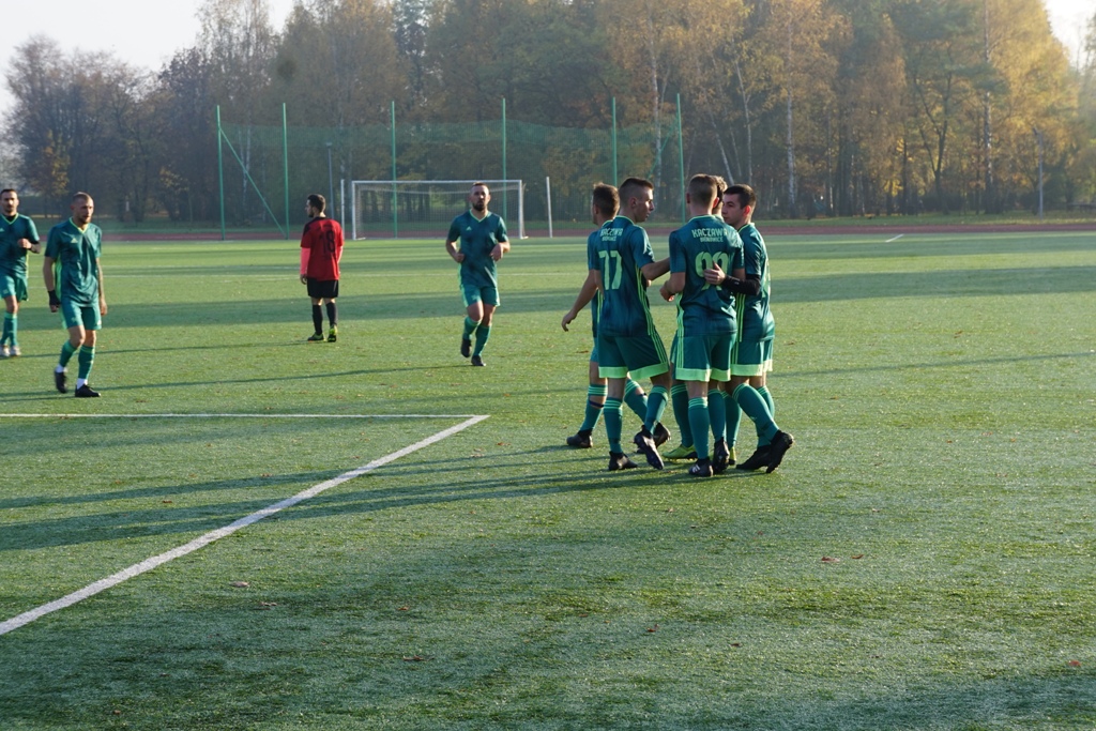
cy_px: 366
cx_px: 548
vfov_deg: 16.7
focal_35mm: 82
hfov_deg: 24.8
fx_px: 2497
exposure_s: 1/125
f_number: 7.1
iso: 100
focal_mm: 55
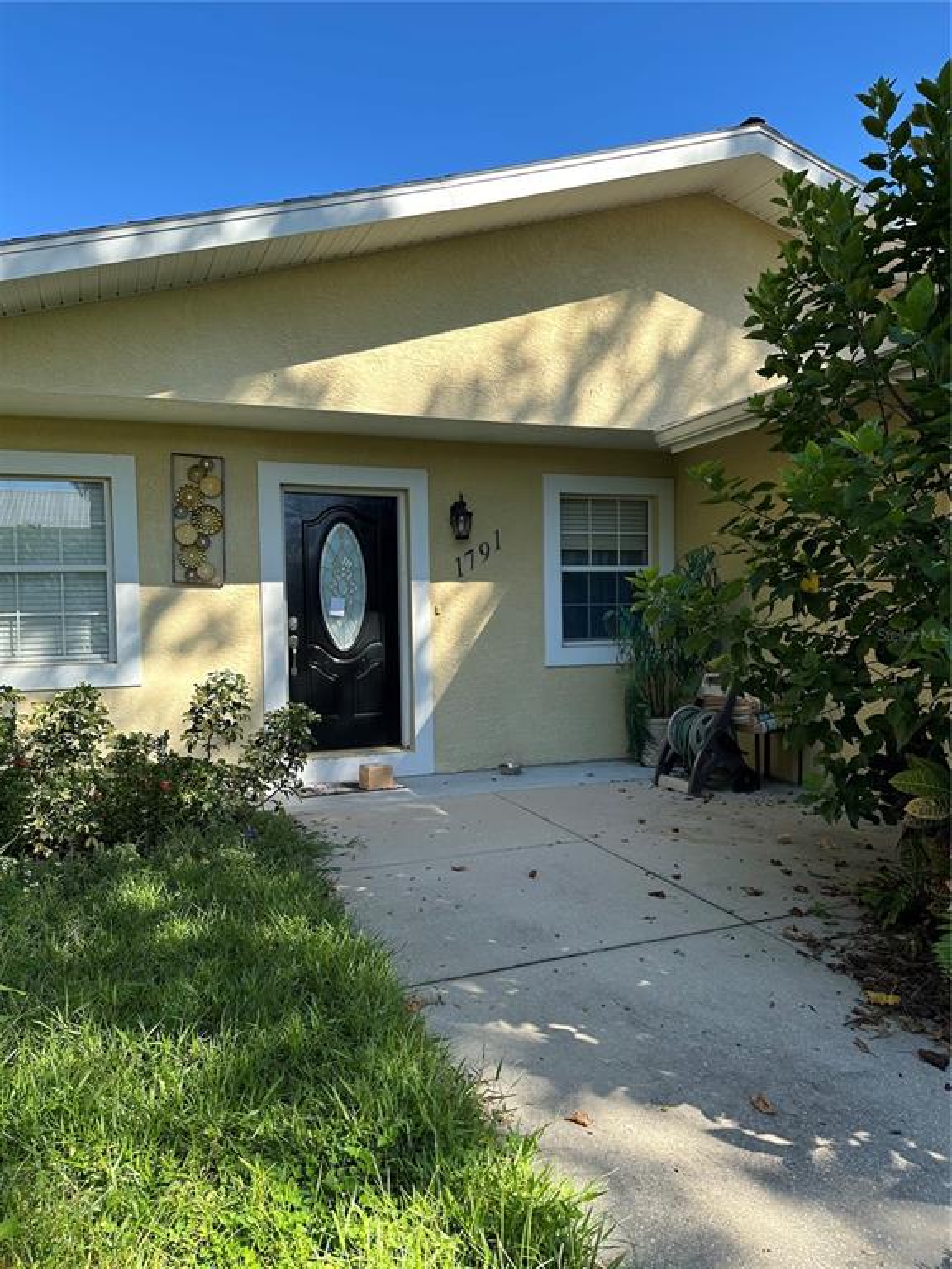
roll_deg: +1.2
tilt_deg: -1.3
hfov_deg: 56.8
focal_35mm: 24
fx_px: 880
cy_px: 634
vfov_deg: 71.6
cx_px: 476
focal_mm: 6.86
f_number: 1.78
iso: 80
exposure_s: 1/1272
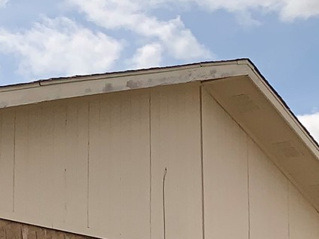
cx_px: -290
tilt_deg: +2.9
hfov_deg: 13.7
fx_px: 1161
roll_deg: +0.7
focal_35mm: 126
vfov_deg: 11.3
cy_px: 348
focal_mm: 4.25
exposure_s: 1/4902
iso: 25
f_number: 1.8
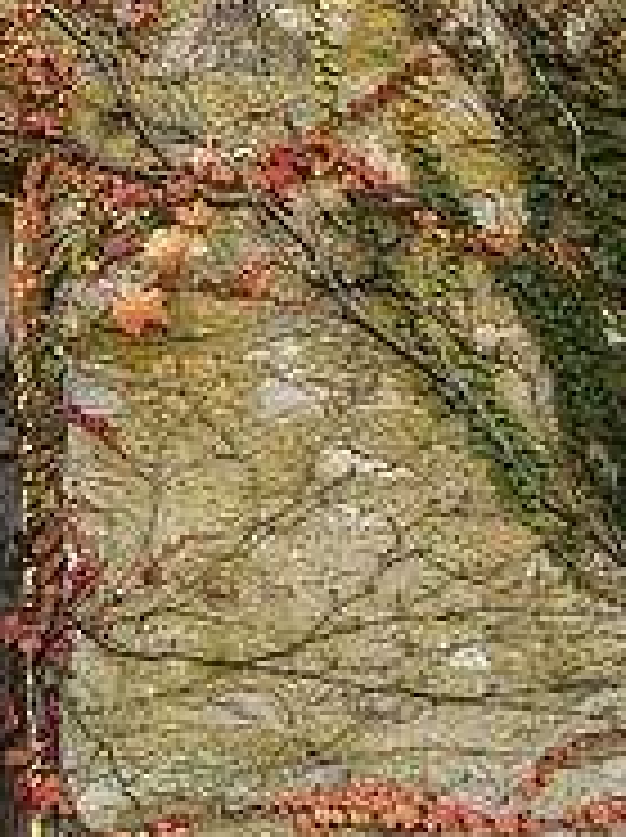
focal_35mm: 74
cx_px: -385
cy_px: 392
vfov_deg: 26.4
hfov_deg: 17.3
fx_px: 1788
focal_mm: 24
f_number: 6.3
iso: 640
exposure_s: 1/160
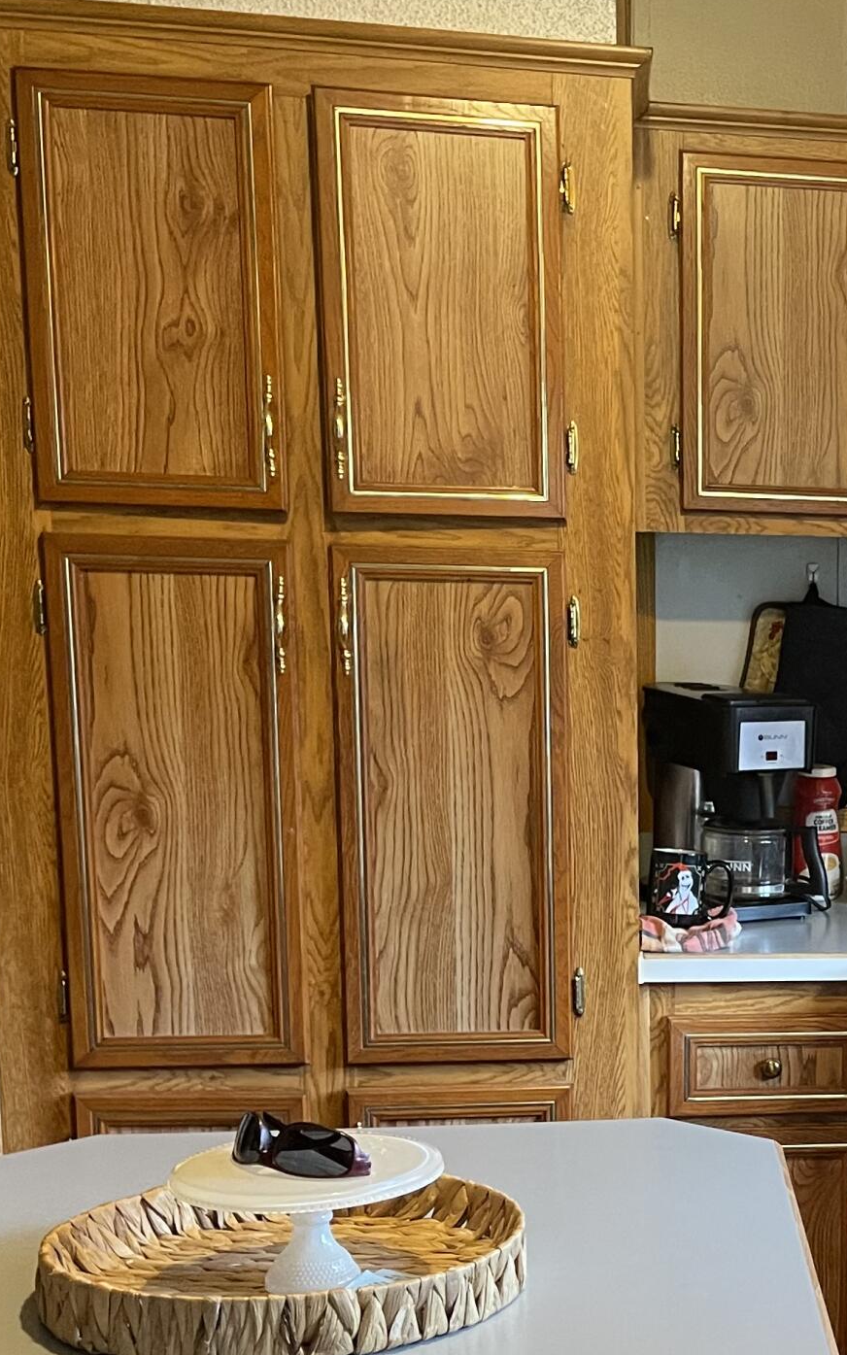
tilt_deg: -8.5
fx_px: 2105
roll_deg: -0.8
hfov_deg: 20.8
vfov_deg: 35.3
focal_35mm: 57
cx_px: 1091
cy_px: 925
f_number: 1.6
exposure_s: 1/60
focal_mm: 5.1
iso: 320
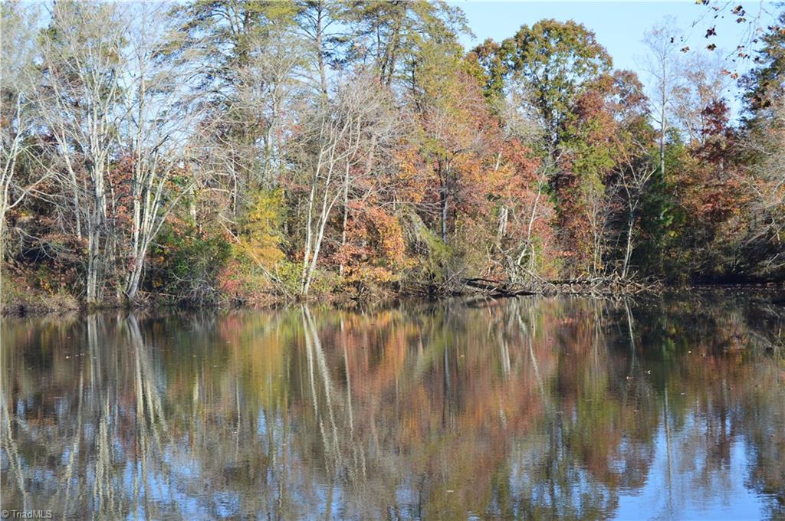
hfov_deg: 35.1
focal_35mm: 57
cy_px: 260
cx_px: 392
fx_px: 1241
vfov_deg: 23.7
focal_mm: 38
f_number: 10
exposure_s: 1/250
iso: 400
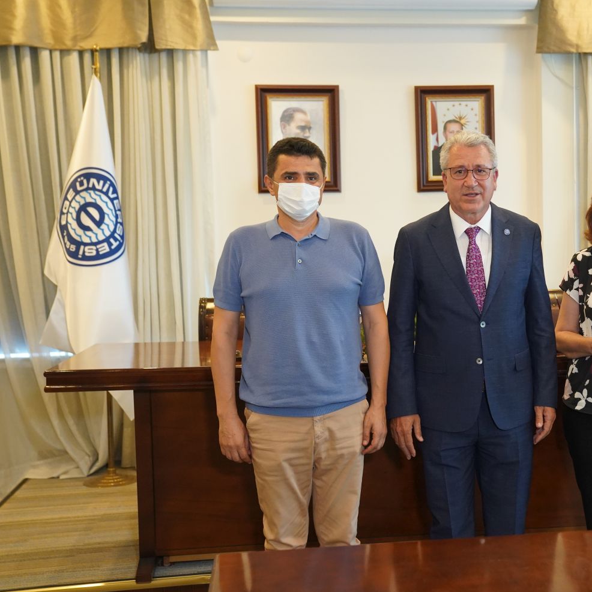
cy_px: 299
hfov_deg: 31.7
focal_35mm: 53
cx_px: 431
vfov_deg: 32.2
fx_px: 1025
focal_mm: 41
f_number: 3.5
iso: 5000
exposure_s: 1/200
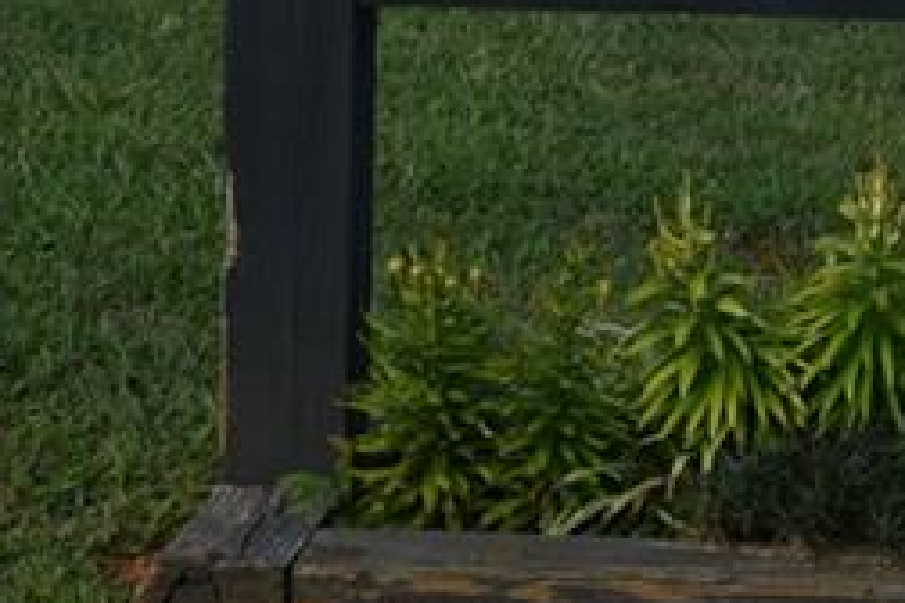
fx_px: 4902
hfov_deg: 10.1
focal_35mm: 195
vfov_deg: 6.9
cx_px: 1505
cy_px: -416
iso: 180
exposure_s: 1/500
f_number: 8
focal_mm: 32
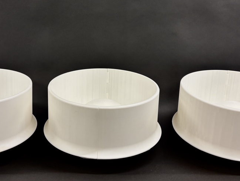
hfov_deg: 39.6
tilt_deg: -17.2
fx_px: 333
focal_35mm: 48
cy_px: 57
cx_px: 104
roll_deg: -1.1
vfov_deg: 30.0
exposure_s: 1/60
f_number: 1.6
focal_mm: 5.96
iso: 100
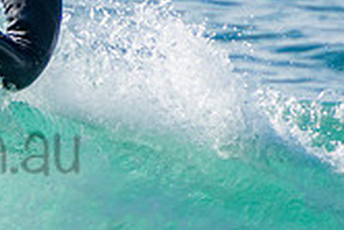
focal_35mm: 2100
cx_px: -139
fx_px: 20084
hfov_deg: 1.0
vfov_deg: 0.7
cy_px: 125
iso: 280
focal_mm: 400
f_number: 5.6
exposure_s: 1/2000
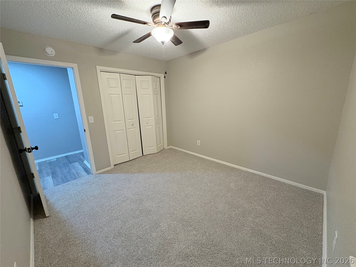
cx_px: 178
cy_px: 134
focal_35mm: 14
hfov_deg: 102.1
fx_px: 144
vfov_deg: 85.7
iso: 500
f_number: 2.2
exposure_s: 1/60
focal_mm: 2.22
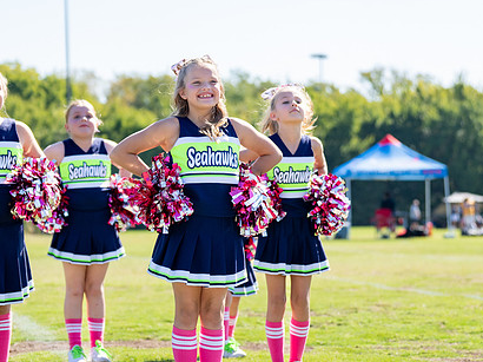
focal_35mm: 137
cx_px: 175
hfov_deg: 14.4
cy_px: 197
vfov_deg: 10.8
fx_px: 1910
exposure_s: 1/2000
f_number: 2.8
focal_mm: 70
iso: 200
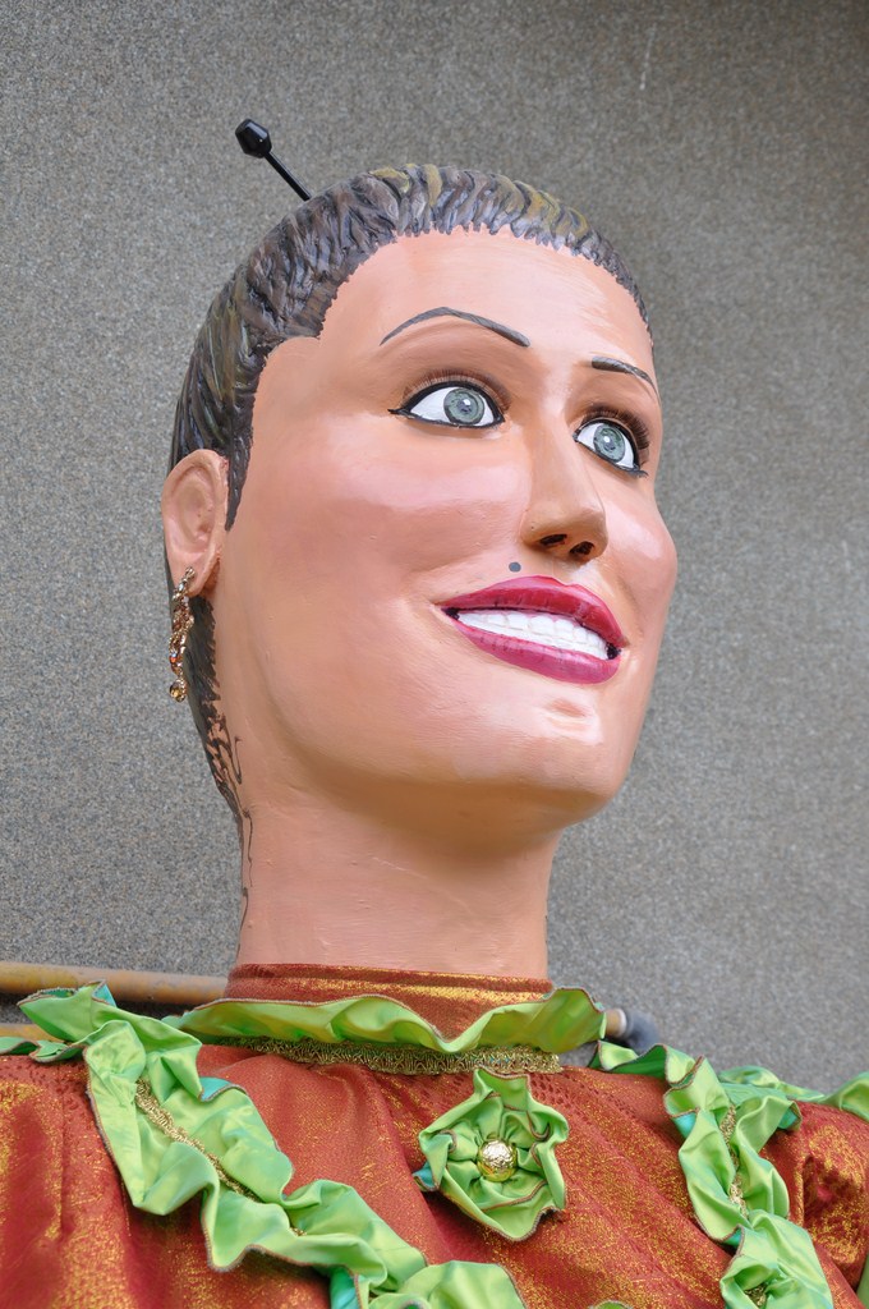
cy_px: 654
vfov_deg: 38.9
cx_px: 434
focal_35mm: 51
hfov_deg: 26.4
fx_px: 1851
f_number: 9
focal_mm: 34
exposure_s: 1/80
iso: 200
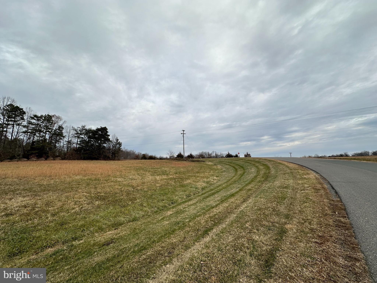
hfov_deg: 102.1
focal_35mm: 14
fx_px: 152
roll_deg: +2.3
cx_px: 188
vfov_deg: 85.7
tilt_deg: +10.5
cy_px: 142
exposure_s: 1/1770
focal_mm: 2.22
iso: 40
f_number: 2.2
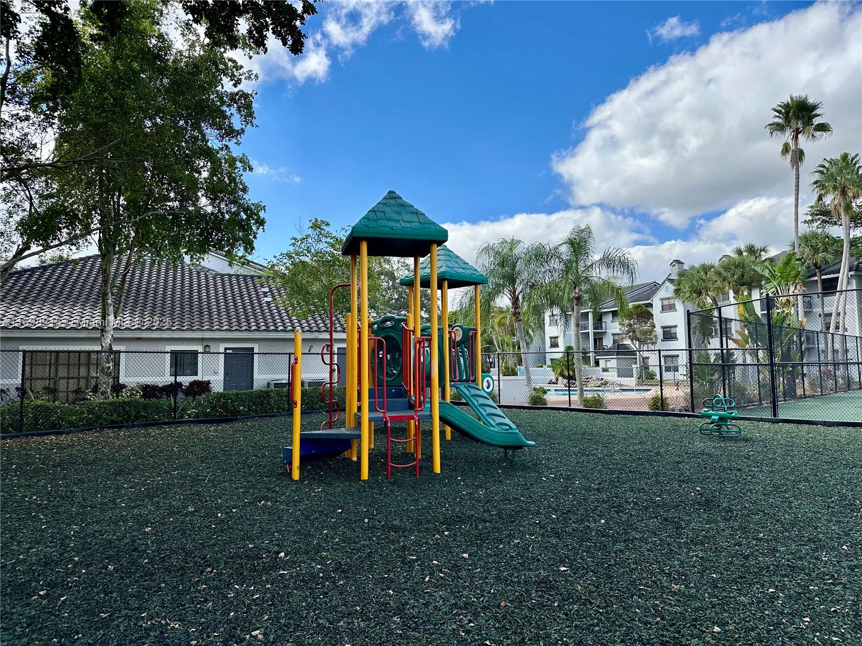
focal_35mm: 24
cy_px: 323
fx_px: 598
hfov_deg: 71.6
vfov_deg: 56.8
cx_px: 431
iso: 80
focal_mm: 6.86
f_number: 1.78
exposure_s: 1/2809
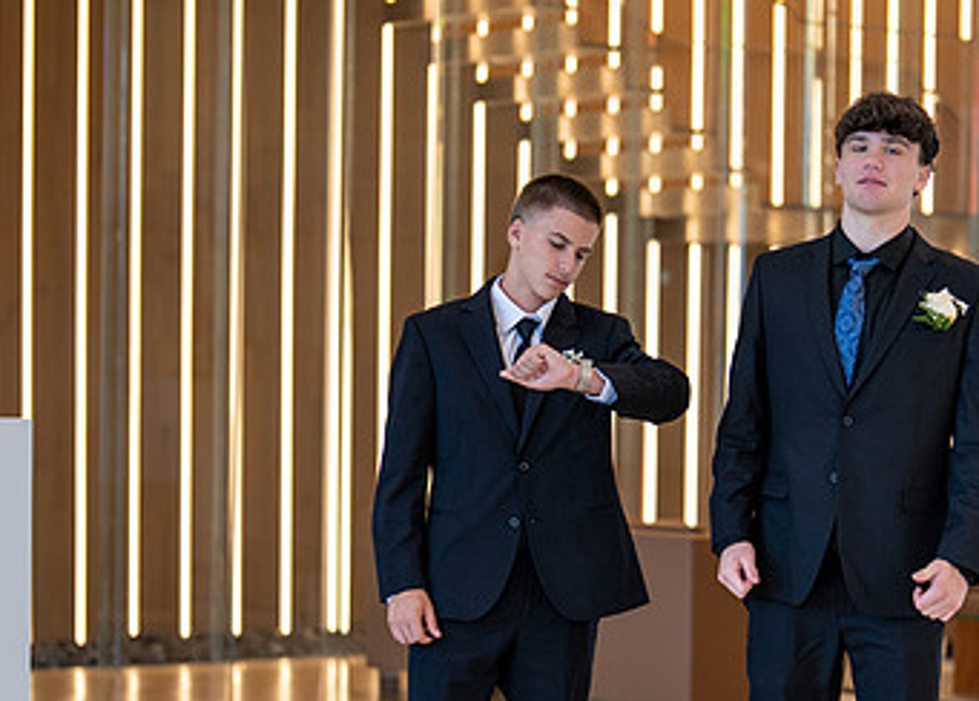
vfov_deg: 12.5
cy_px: 498
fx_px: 3199
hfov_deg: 17.4
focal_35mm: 115
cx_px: 627
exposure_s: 1/1000
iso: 320
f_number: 1.2
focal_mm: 50
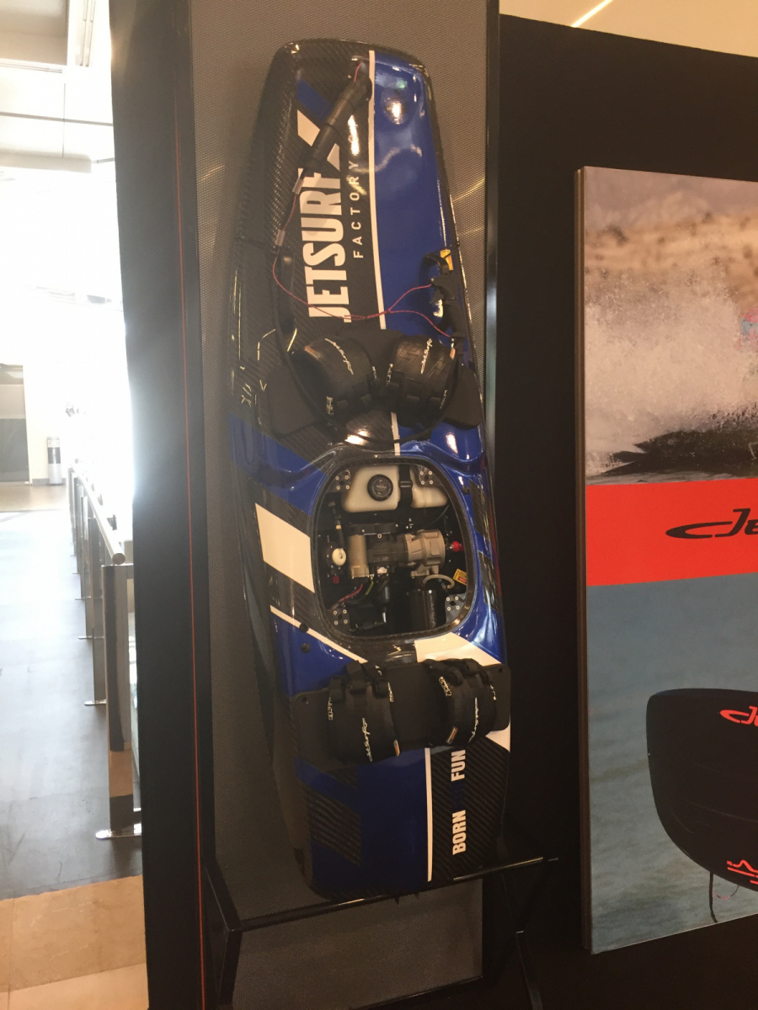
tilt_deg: -5.2
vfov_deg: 61.7
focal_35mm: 29
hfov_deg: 48.2
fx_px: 847
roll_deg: -0.1
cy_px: 505
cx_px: 379
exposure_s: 1/33
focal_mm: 4.15
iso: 64
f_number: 2.2
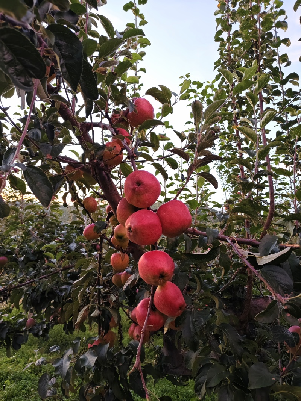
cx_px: 150
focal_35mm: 23
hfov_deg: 58.9
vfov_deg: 73.9
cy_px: 200
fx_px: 267
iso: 449
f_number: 1.88
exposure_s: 1/33.3
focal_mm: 5.56
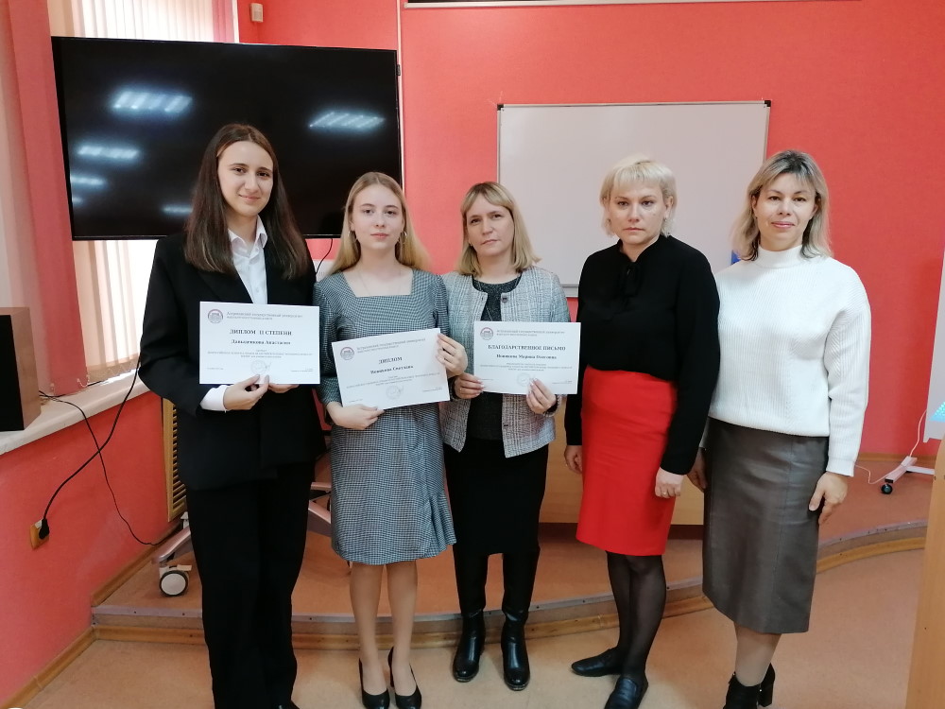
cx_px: 472
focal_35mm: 27
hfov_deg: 65.3
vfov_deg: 51.4
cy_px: 354
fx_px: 737
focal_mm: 4.75
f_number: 1.8
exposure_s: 1/33.3
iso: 250
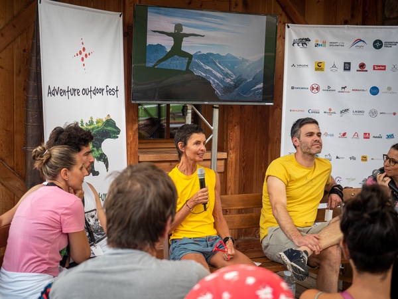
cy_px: 150
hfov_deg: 33.2
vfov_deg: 25.2
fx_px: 667
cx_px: 199
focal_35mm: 58
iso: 500
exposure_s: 1/250
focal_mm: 29
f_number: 2.8
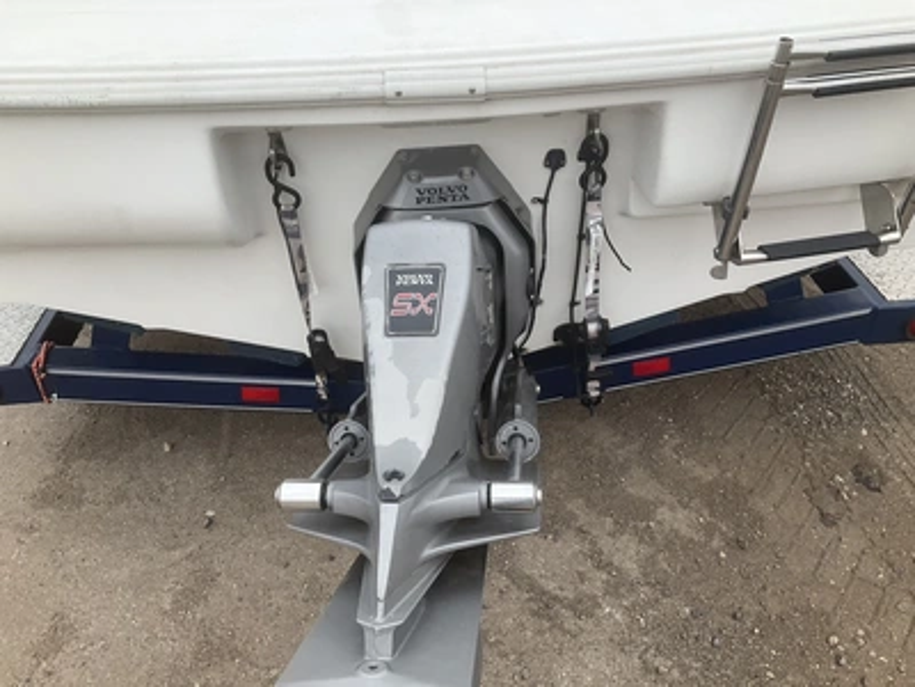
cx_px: 458
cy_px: 344
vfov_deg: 48.2
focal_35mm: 29
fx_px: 767
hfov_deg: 61.7
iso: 25
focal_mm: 3
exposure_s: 1/842
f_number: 1.8
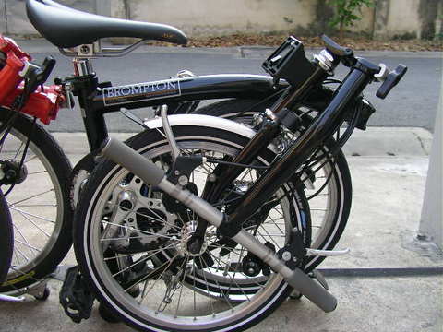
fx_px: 537
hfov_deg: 44.8
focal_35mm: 42
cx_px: 222
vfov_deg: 34.3
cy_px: 166
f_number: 3
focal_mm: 6.6
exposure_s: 1/75.2
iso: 50
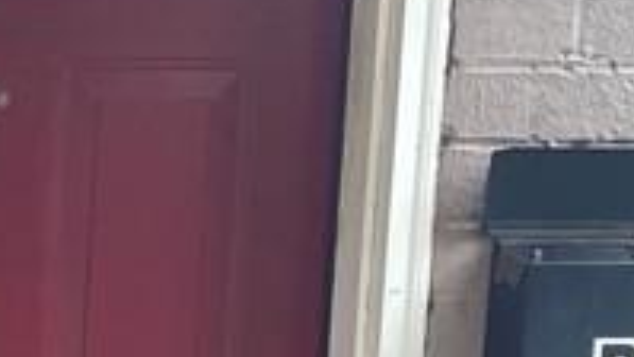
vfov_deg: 8.1
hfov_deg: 12.2
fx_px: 2455
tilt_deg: -7.0
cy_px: 615
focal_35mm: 146
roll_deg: -0.1
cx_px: -809
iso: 64
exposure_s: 1/121
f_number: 1.6
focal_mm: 4.2
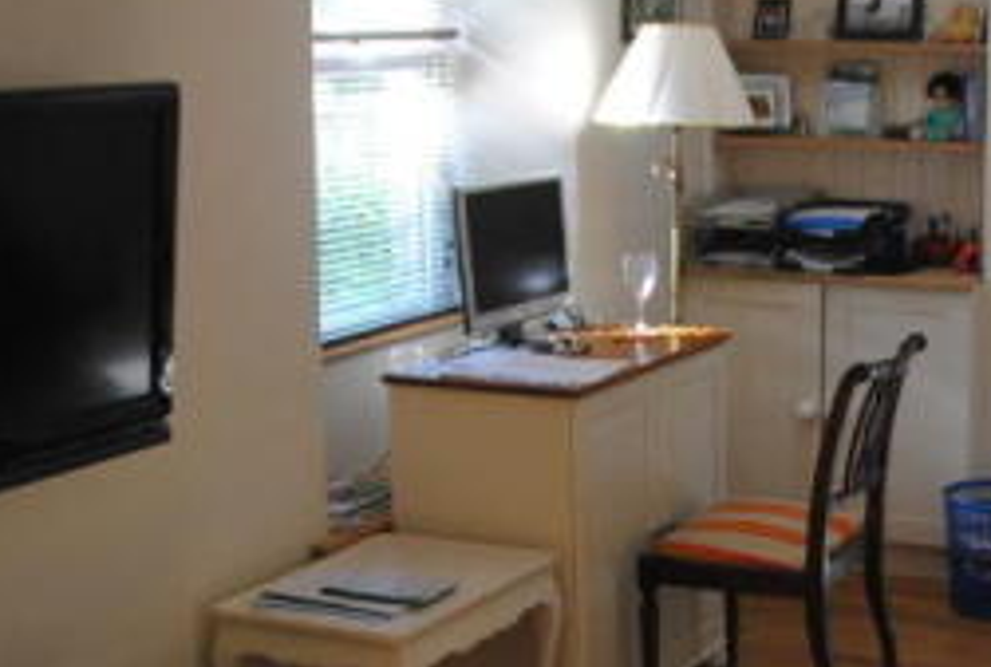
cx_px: 825
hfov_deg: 28.0
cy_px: 460
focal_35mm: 70
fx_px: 1933
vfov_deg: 19.5
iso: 320
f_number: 3.5
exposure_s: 1/30
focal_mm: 18
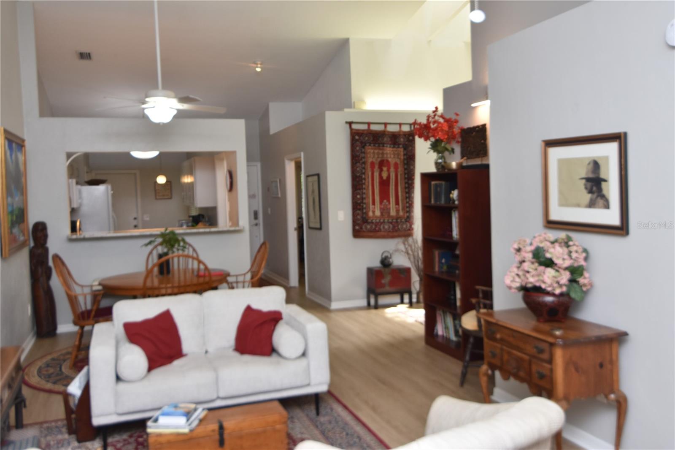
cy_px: 225
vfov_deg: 40.0
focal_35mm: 33
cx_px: 338
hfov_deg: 57.2
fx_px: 619
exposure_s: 1/60
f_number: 4
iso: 280
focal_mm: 22
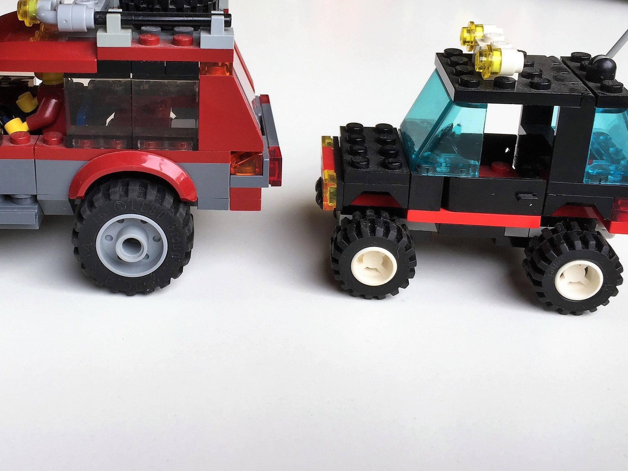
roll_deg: -1.1
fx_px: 817
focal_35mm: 45
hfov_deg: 41.3
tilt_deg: -23.6
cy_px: 126
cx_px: 191
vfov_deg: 31.7
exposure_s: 1/124
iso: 32
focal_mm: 4.15
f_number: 2.2
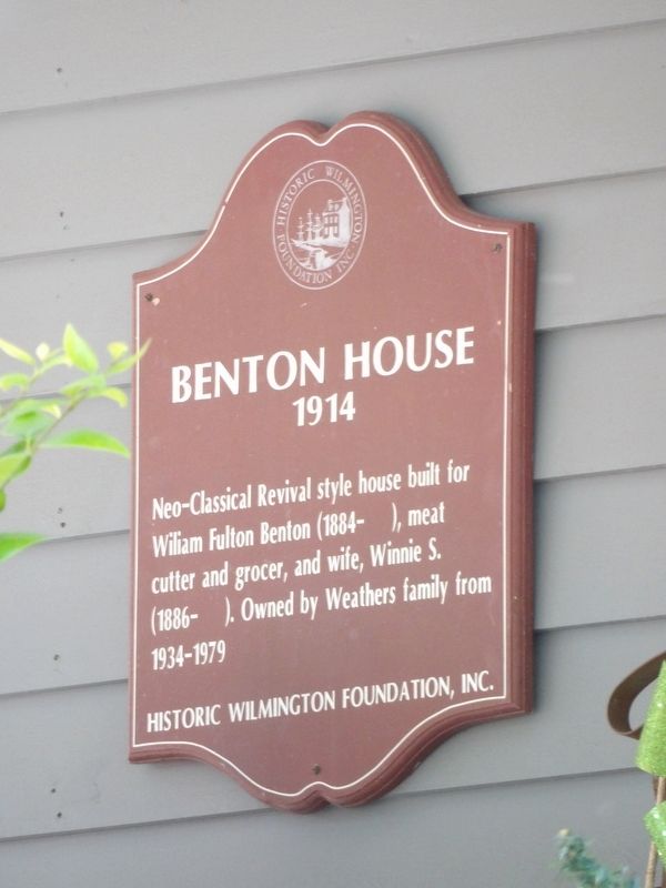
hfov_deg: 1.5
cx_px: 333
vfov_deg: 2.1
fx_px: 24806
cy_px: 444
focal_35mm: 967
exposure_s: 1/50
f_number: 5.3
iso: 669
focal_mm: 173.5
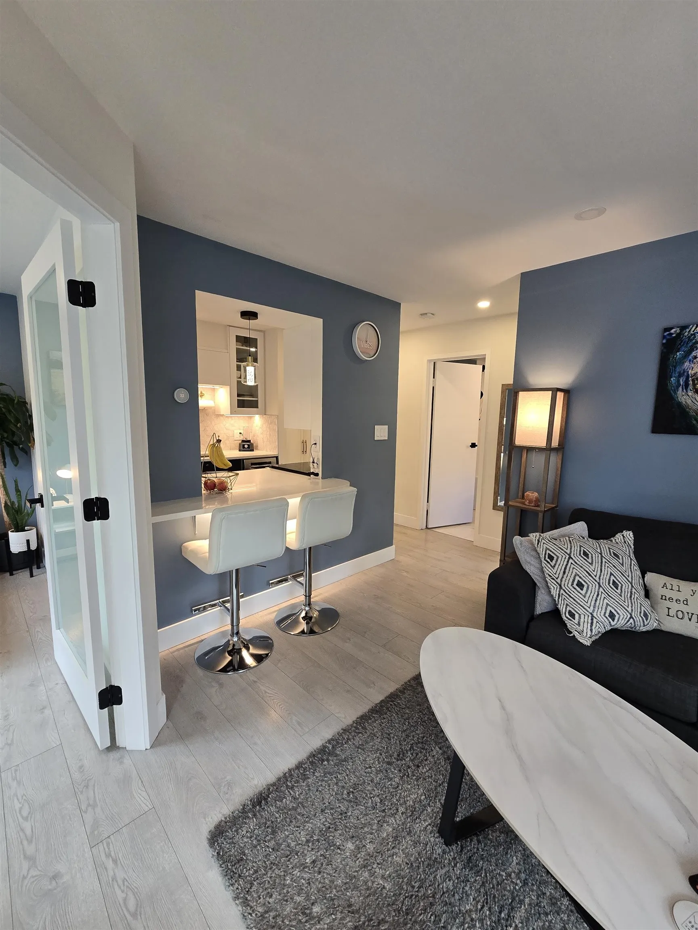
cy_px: 465
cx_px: 349
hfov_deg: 89.9
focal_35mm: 13
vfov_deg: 106.2
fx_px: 350
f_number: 2.2
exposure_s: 1/60
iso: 200
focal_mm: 2.2
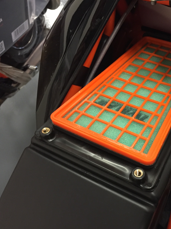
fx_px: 257
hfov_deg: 35.8
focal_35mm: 39
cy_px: 114
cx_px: 134
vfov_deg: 47.9
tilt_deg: -62.2
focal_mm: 4.15
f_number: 2.2
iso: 250
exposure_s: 1/20
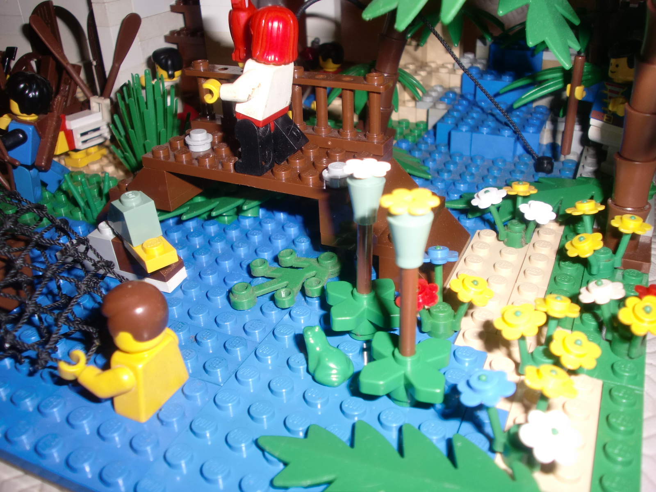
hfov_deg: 54.0
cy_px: 246
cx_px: 328
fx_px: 644
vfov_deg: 41.8
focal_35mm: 34
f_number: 2.8
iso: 64
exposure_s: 1/60
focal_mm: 5.58
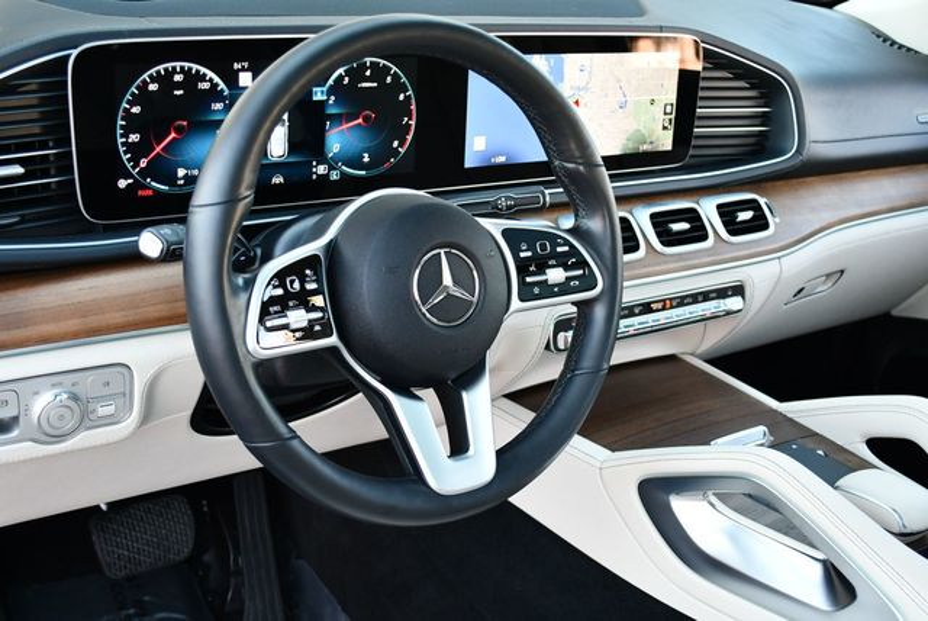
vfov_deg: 28.1
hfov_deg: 41.1
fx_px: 1238
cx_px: 464
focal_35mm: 48
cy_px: 310
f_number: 4
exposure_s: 1/160
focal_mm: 24
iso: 800
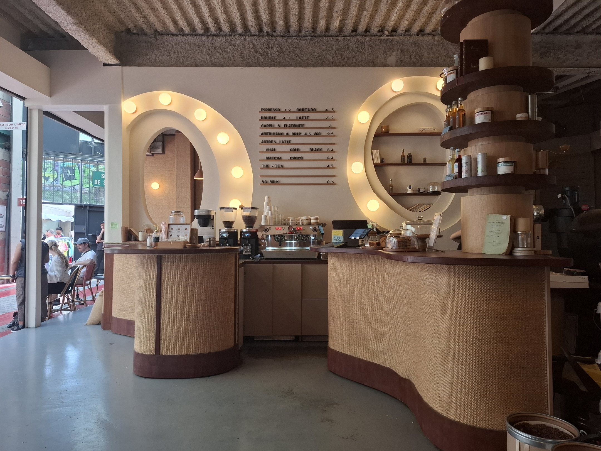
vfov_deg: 58.9
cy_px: 226
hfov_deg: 73.9
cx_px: 300
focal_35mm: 23
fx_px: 399
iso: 160
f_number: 1.8
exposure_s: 1/100
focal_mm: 5.54
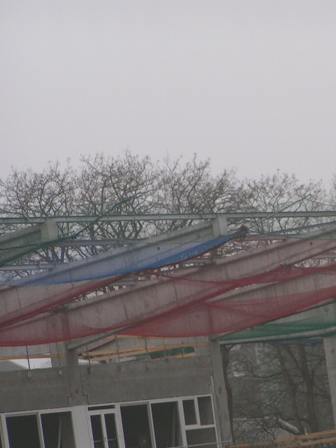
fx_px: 3571
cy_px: 224
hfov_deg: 5.4
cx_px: 255
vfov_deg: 7.2
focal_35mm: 276
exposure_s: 1/250
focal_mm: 31.5
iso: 80
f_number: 3.5
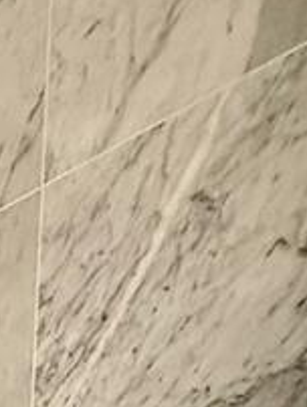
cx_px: -238
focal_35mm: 83
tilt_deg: -2.1
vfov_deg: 16.4
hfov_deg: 15.4
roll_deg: -1.3
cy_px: 862
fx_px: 979
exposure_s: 1/120
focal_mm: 2.22
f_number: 2.2
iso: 640
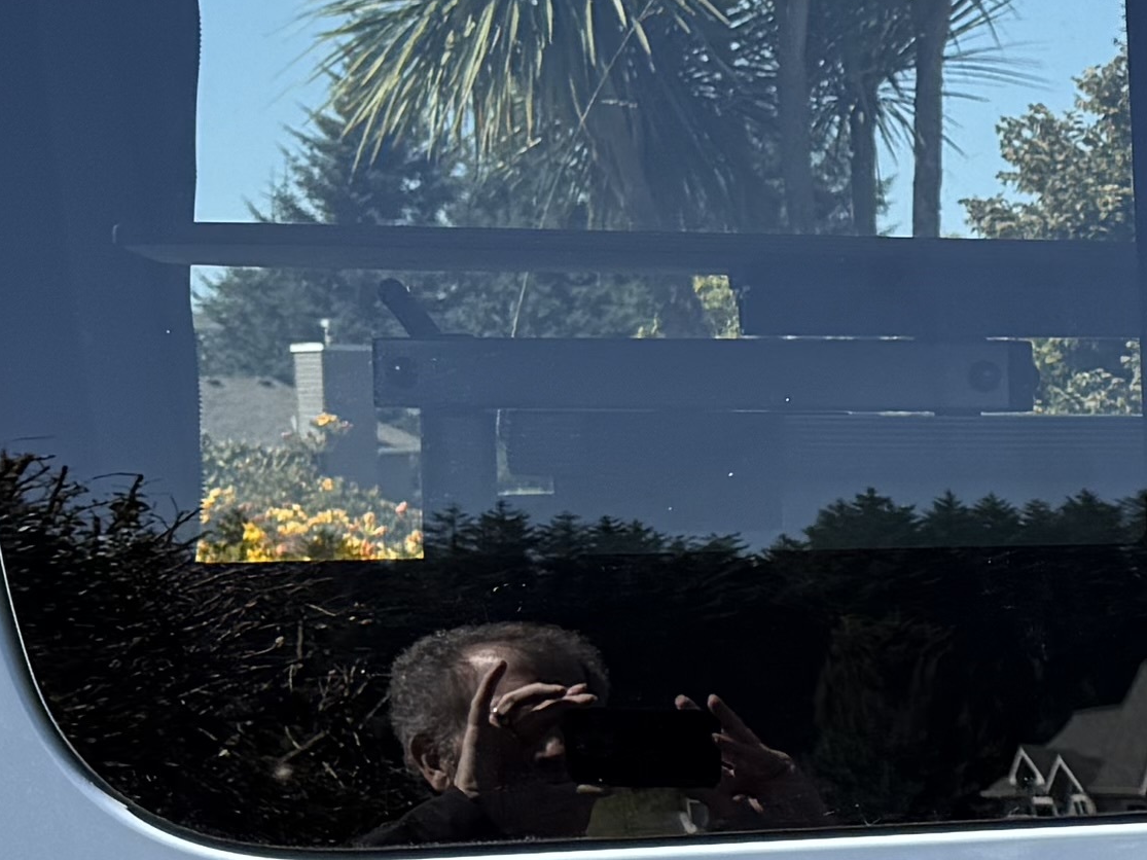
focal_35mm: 123
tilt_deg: -1.7
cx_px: 2062
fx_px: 4075
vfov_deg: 12.0
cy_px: 595
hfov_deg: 14.2
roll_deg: +1.5
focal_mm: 6.76
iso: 80
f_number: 1.78
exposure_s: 1/979
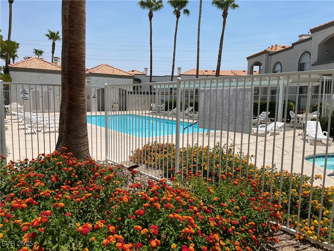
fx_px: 251
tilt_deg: -7.1
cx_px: 167
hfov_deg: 67.3
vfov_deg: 53.1
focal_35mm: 26
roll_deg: -0.5
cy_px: 126
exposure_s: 1/5848
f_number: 1.6
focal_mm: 5.1
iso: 50
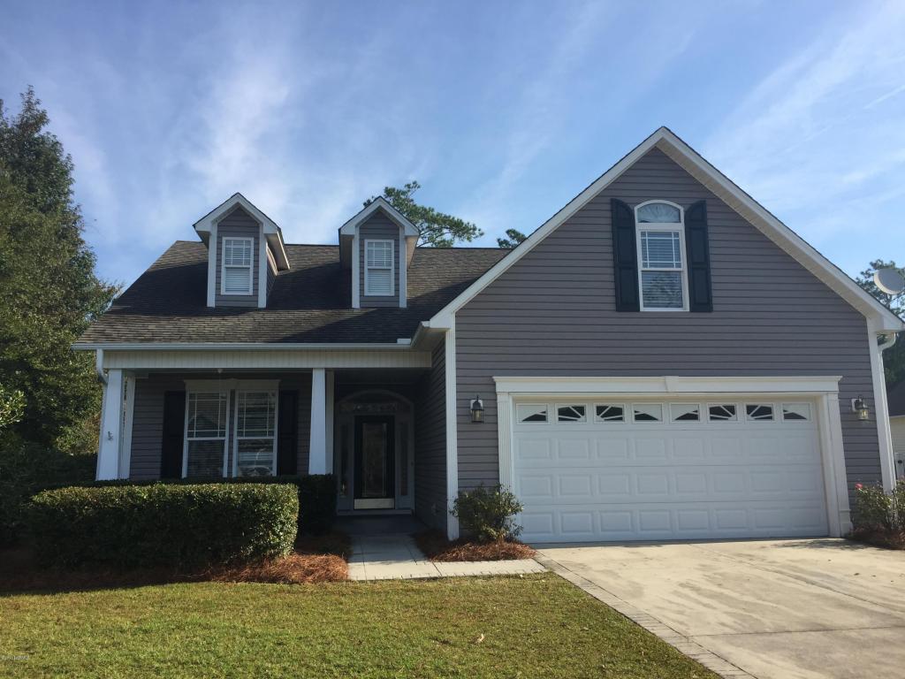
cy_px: 340
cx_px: 452
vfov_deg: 48.2
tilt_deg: +8.9
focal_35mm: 29
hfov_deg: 61.7
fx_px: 758
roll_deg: +0.9
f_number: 2.2
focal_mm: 4.15
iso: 32
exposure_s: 1/1412
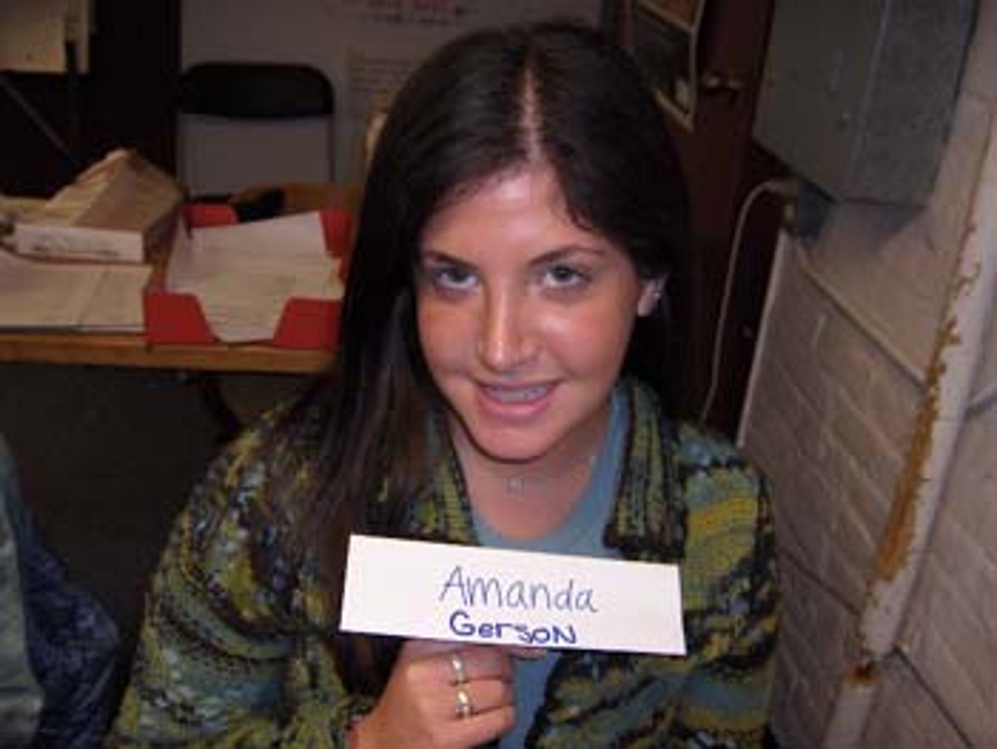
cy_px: 374
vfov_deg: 36.9
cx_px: 498
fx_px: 1124
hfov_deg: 47.8
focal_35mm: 39
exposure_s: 1/60
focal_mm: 8
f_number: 2.8
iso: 100
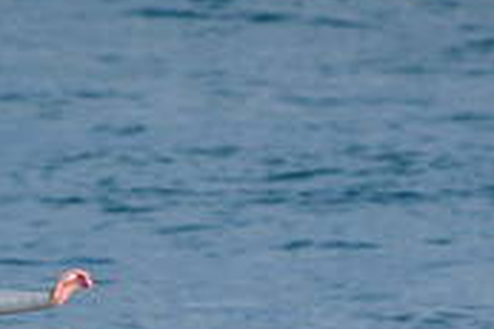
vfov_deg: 0.6
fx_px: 31092
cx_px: 137
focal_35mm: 2268
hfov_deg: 0.9
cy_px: 514
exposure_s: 1/2000
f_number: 5.6
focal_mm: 450
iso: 450
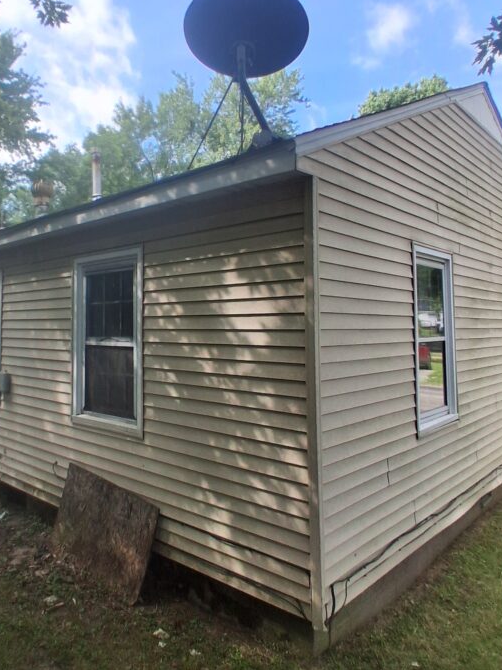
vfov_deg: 67.2
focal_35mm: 26
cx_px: 145
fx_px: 503
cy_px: 304
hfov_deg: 51.4
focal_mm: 1.4
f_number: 2.2
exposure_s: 1/845
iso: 50
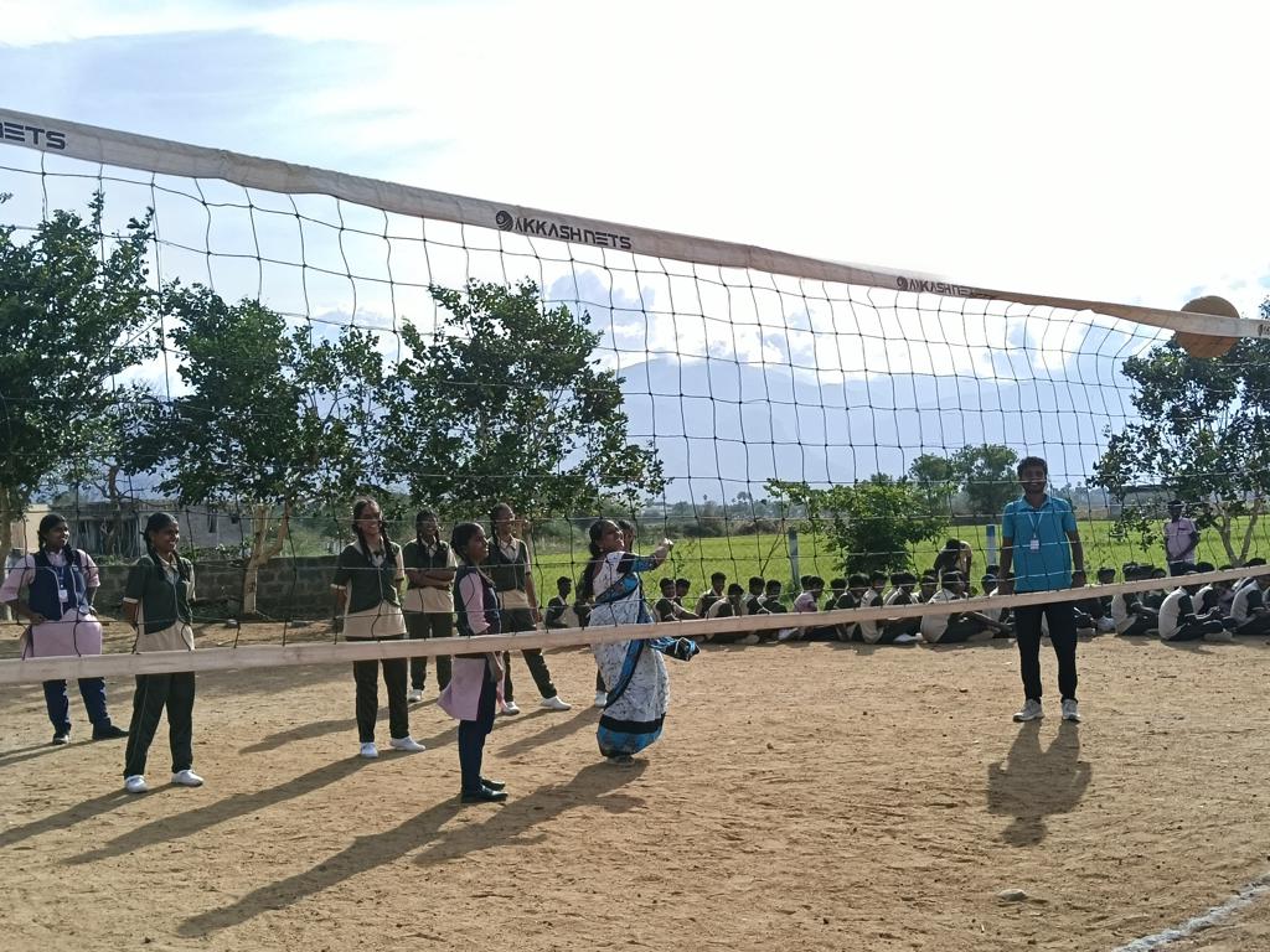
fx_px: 1431
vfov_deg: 36.8
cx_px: 635
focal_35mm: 39
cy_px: 476
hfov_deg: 47.9
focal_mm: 3.98
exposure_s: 1/654
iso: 50
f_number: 1.8
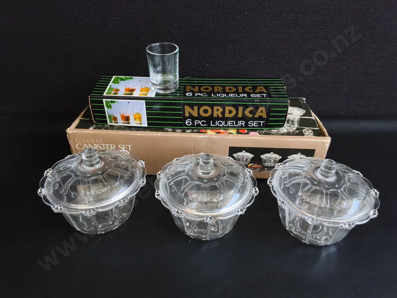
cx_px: 198
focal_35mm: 27
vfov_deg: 51.4
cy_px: 149
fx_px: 310
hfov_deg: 65.3
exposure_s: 1/100
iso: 64
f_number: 2
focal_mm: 2.87
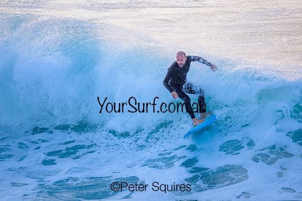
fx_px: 7688
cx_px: 173
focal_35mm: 916
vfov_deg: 1.5
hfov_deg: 2.3
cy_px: 88
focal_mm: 800
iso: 800
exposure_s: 1/400
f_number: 6.3
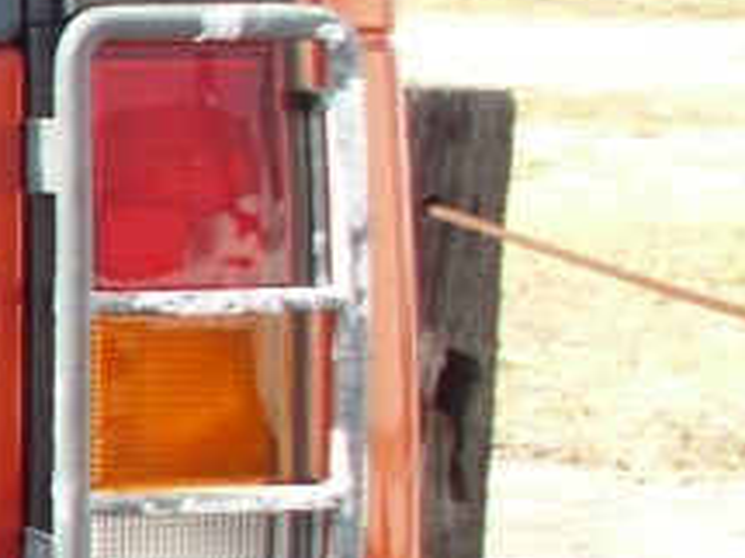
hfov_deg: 7.8
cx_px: -1351
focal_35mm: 226
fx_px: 4861
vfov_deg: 6.6
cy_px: 471
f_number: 2.9
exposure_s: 1/215
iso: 50
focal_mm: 6.3
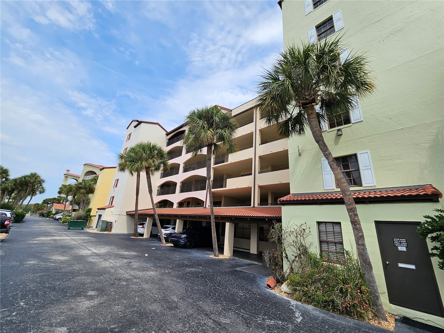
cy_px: 166
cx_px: 222
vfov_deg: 89.9
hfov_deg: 106.2
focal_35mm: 13
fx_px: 167
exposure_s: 1/2851
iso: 50
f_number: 2.2
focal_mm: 2.2
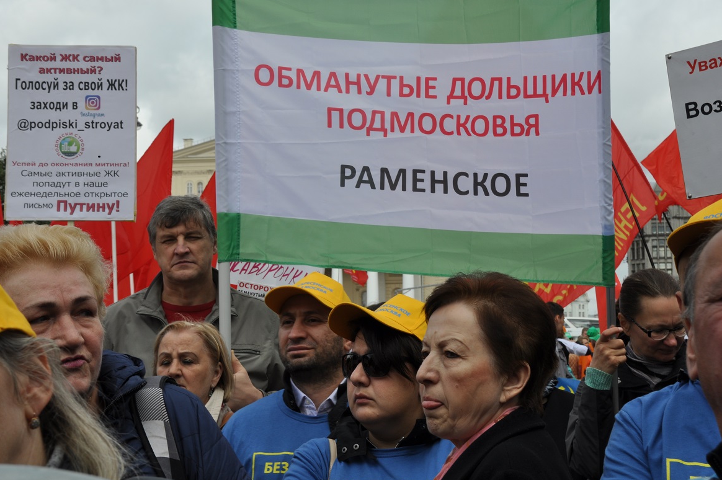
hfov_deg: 31.9
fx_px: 1262
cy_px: 225
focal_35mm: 63
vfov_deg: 21.5
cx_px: 396
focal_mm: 38
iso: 200
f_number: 13
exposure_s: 1/160
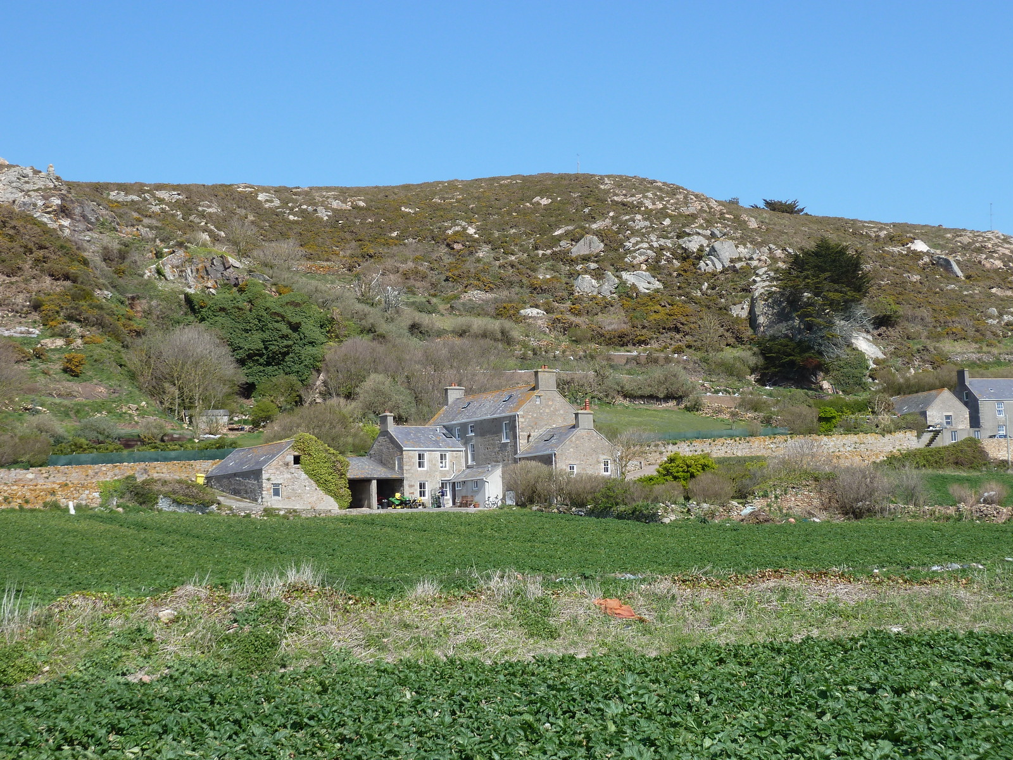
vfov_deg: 28.0
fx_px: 1522
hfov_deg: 36.8
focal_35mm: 52
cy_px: 380
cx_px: 506
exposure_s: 1/500
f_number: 3.8
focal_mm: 8.5
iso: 80
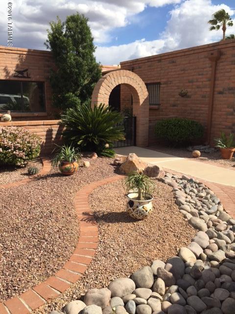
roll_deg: -0.6
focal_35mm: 29
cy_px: 157
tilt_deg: -11.9
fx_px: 262
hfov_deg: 48.2
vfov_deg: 61.7
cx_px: 118
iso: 32
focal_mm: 4.15
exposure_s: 1/1980
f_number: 2.2
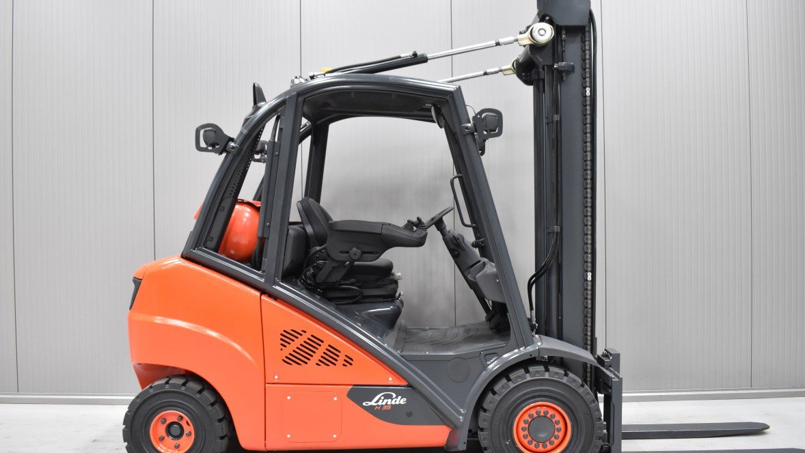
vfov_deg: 36.7
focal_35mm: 32
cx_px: 400
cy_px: 238
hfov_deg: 61.0
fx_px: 683
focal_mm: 20
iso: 1600
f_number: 5
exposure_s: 1/20
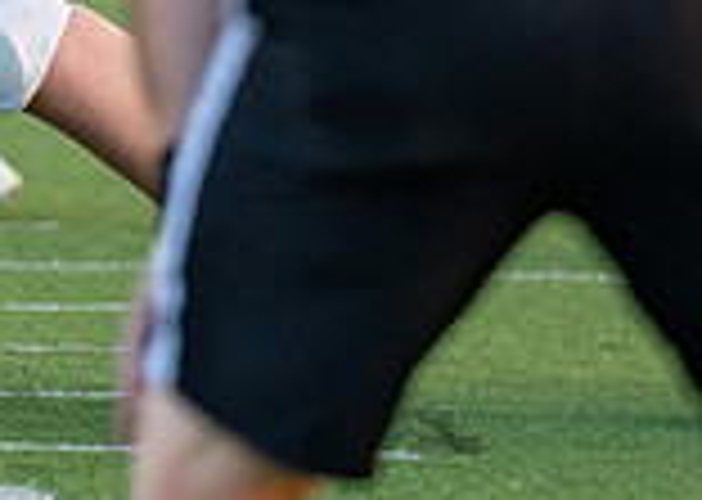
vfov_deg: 1.6
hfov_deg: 2.2
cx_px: -262
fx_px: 18060
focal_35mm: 907
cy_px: -518
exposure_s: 1/1250
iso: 640
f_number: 2.8
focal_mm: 176
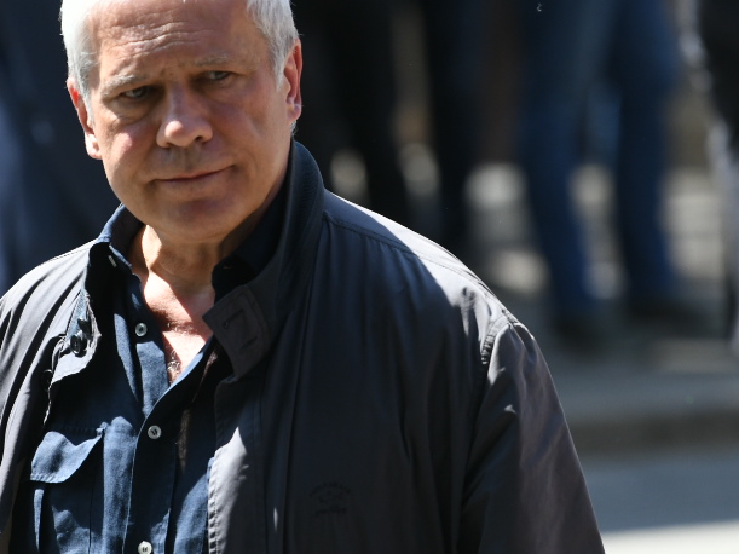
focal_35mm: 510
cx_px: 305
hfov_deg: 3.9
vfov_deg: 2.9
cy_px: 180
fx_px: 10886
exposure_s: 1/3200
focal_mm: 200
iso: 800
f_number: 4
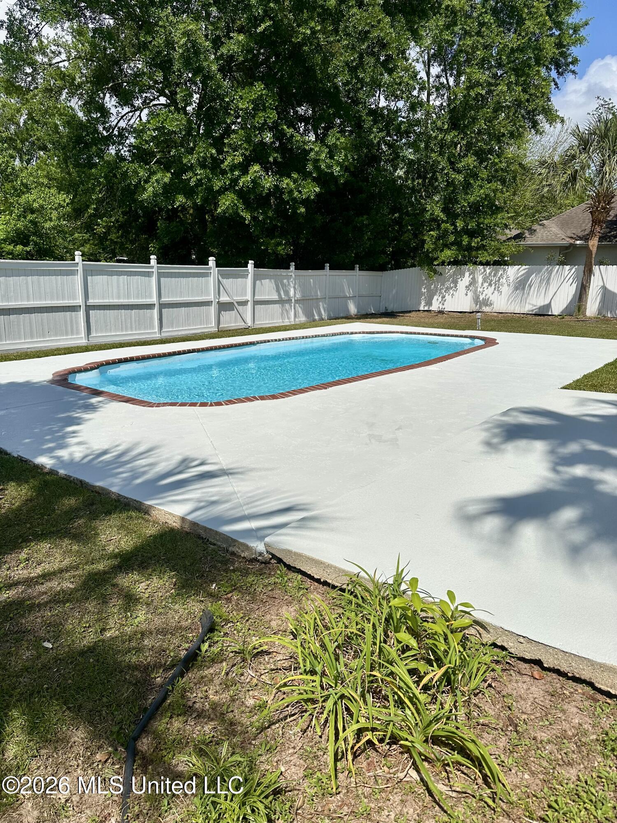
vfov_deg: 71.6
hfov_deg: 56.8
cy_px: 412
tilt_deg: -14.5
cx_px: 308
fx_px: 570
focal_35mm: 24
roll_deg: -1.8
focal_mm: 6.86
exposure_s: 1/9709
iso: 80
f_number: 1.78
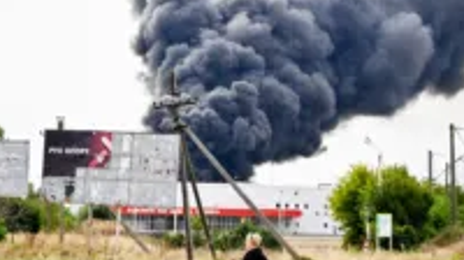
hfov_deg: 25.0
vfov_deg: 14.0
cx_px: 184
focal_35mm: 85
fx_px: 1045
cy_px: 26
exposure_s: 1/8000
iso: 2000
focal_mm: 36
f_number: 7.1
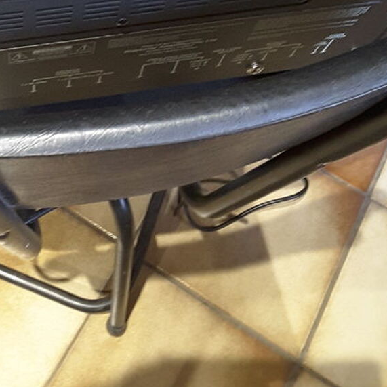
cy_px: 17
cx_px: 96
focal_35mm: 64
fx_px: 810
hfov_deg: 26.5
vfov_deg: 25.8
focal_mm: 2.9
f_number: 1.9
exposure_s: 1/17
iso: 250
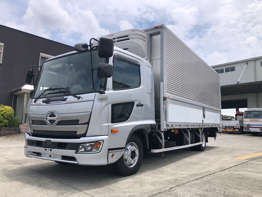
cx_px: 131
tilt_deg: +6.7
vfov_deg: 49.7
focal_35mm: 28
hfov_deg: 63.4
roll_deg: +0.2
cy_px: 98
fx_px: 212
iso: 25
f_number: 1.8
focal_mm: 4
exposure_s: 1/3003
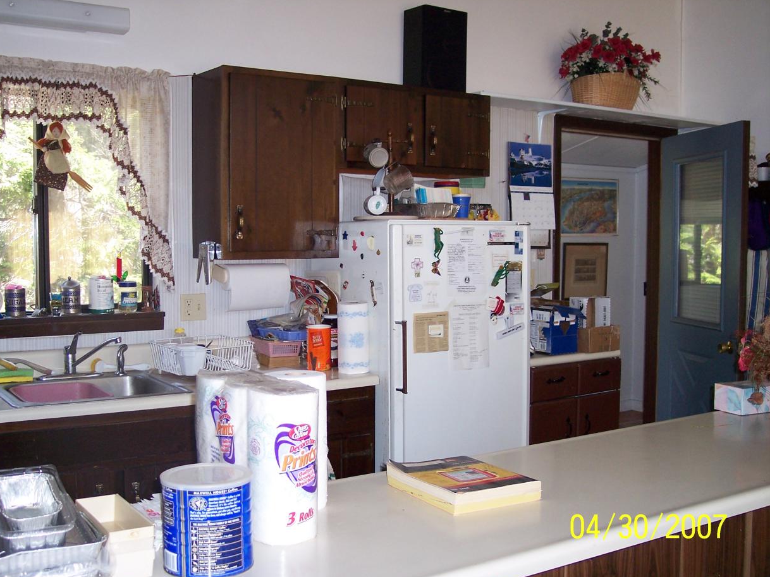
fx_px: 912
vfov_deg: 35.1
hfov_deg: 45.8
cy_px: 300
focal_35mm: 41
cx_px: 367
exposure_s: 1/60
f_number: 2.8
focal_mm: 8
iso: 140
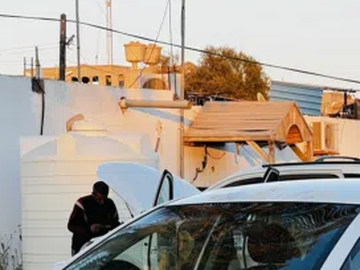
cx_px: 255
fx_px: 1882
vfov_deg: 8.1
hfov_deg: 10.9
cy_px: 303
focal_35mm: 181
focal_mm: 9
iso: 64
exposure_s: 1/99
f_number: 2.8
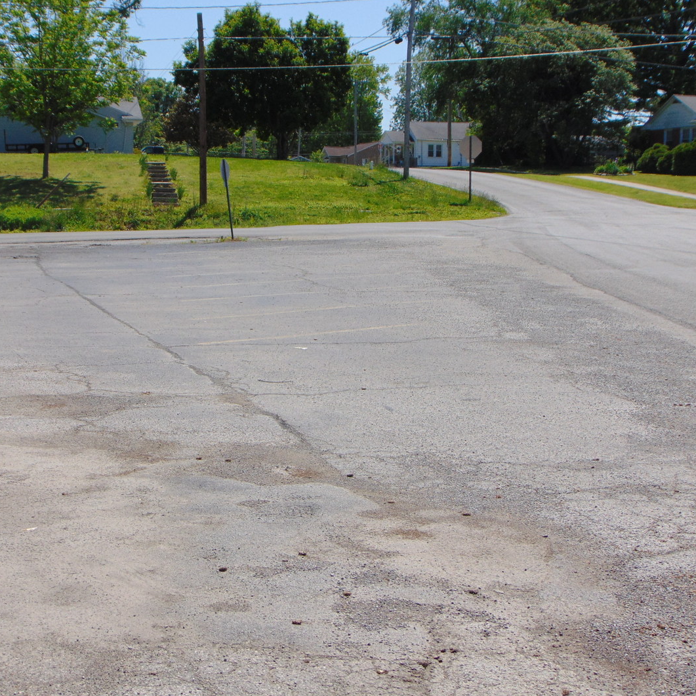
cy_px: 347
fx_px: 1365
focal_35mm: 60
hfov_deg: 28.5
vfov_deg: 28.6
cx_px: 265
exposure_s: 1/250
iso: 80
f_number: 9
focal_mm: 9
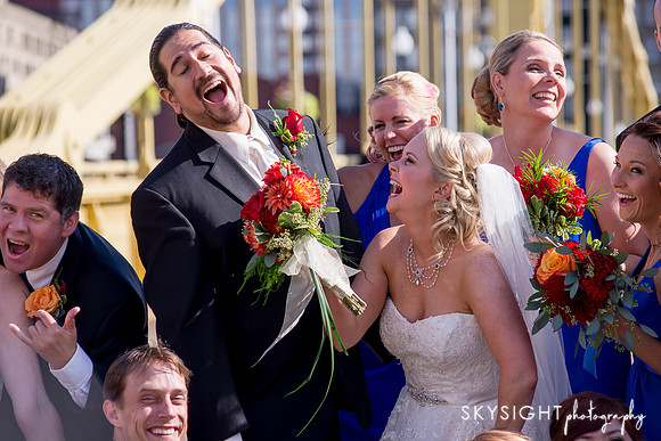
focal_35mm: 155
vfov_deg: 8.9
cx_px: 330
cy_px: 220
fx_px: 2847
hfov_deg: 13.2
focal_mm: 155
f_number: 7.1
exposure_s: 1/800
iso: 200
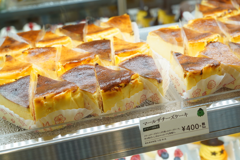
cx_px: 120
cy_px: 80
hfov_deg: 38.2
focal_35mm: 52
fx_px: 347
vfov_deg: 26.0
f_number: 5.6
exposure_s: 1/60
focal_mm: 52
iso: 160
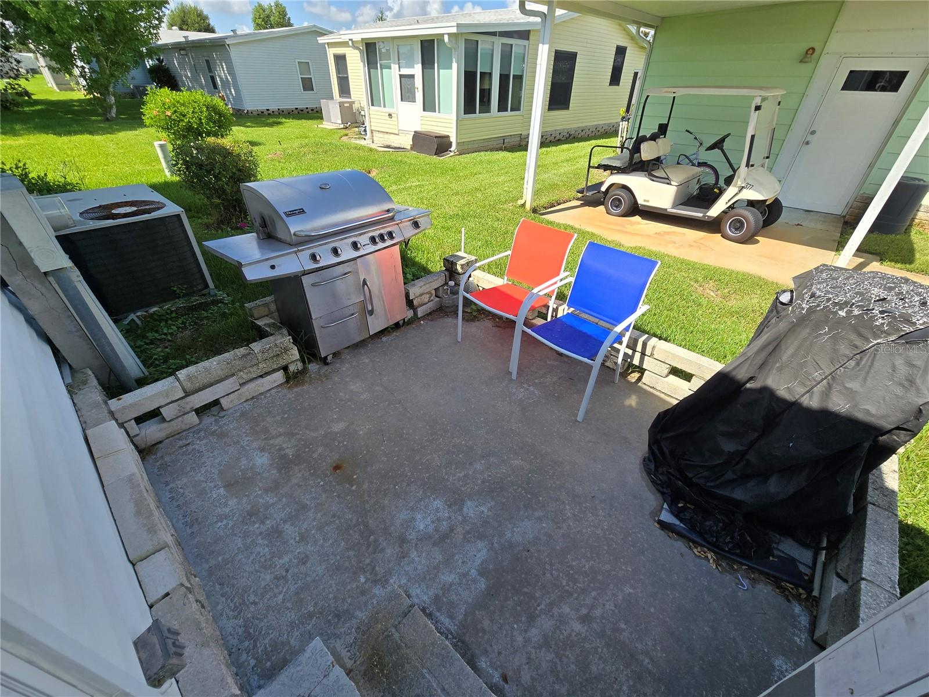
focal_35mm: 13
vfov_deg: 89.9
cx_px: 464
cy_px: 348
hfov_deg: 106.2
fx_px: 349
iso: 50
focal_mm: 2.2
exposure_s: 1/1445
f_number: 2.2
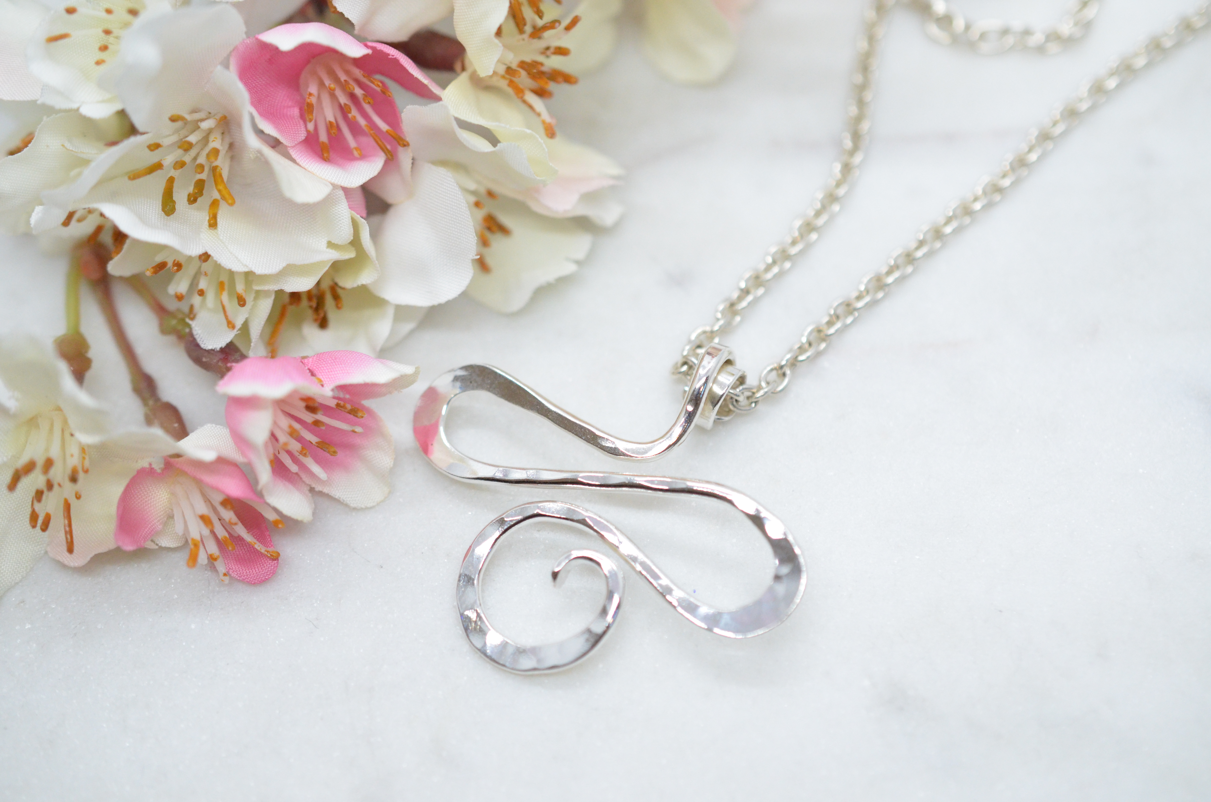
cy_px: 401
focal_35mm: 60
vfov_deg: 22.5
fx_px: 2014
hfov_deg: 33.5
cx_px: 606
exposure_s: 1/1600
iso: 2500
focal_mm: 40
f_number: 4
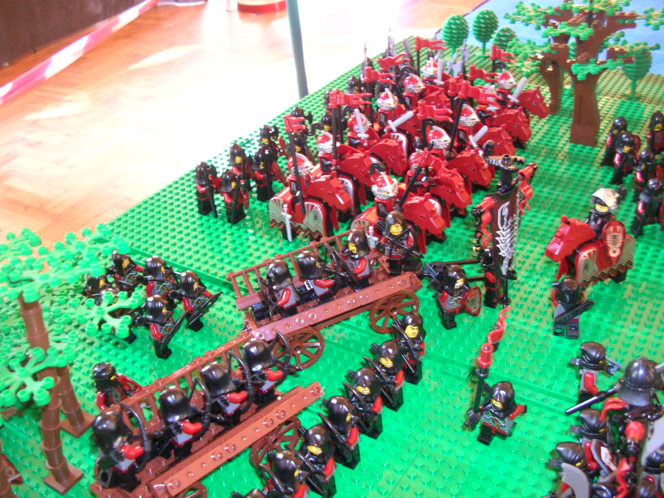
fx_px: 710
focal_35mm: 37
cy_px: 249
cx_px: 332
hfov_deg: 50.1
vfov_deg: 38.7
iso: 156
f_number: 2.9
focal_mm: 6.2
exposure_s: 1/5.6
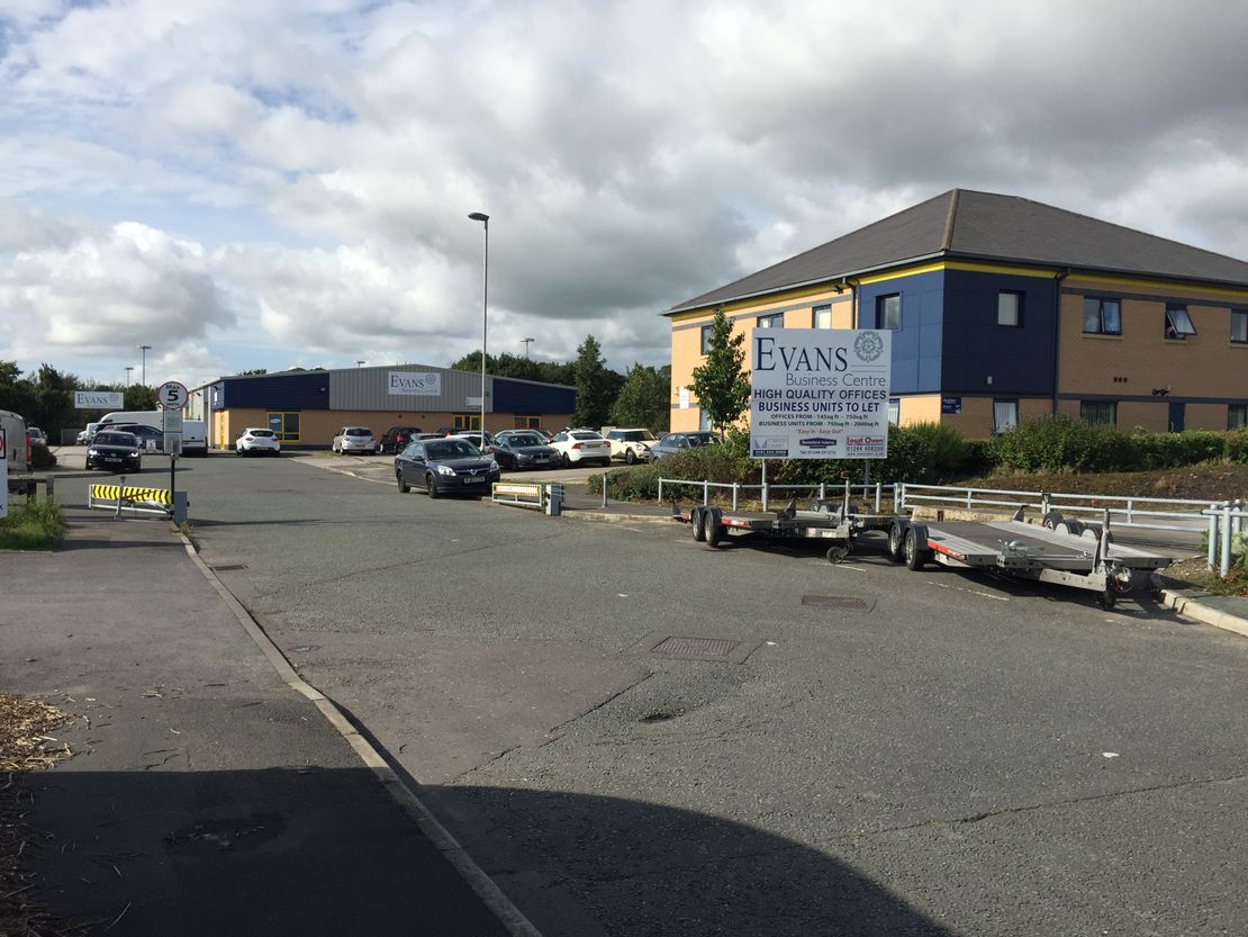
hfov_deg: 61.6
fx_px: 1046
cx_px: 624
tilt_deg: -2.4
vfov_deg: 48.2
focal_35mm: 29
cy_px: 468
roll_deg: -1.3
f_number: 2.2
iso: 32
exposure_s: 1/2475
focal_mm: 4.15
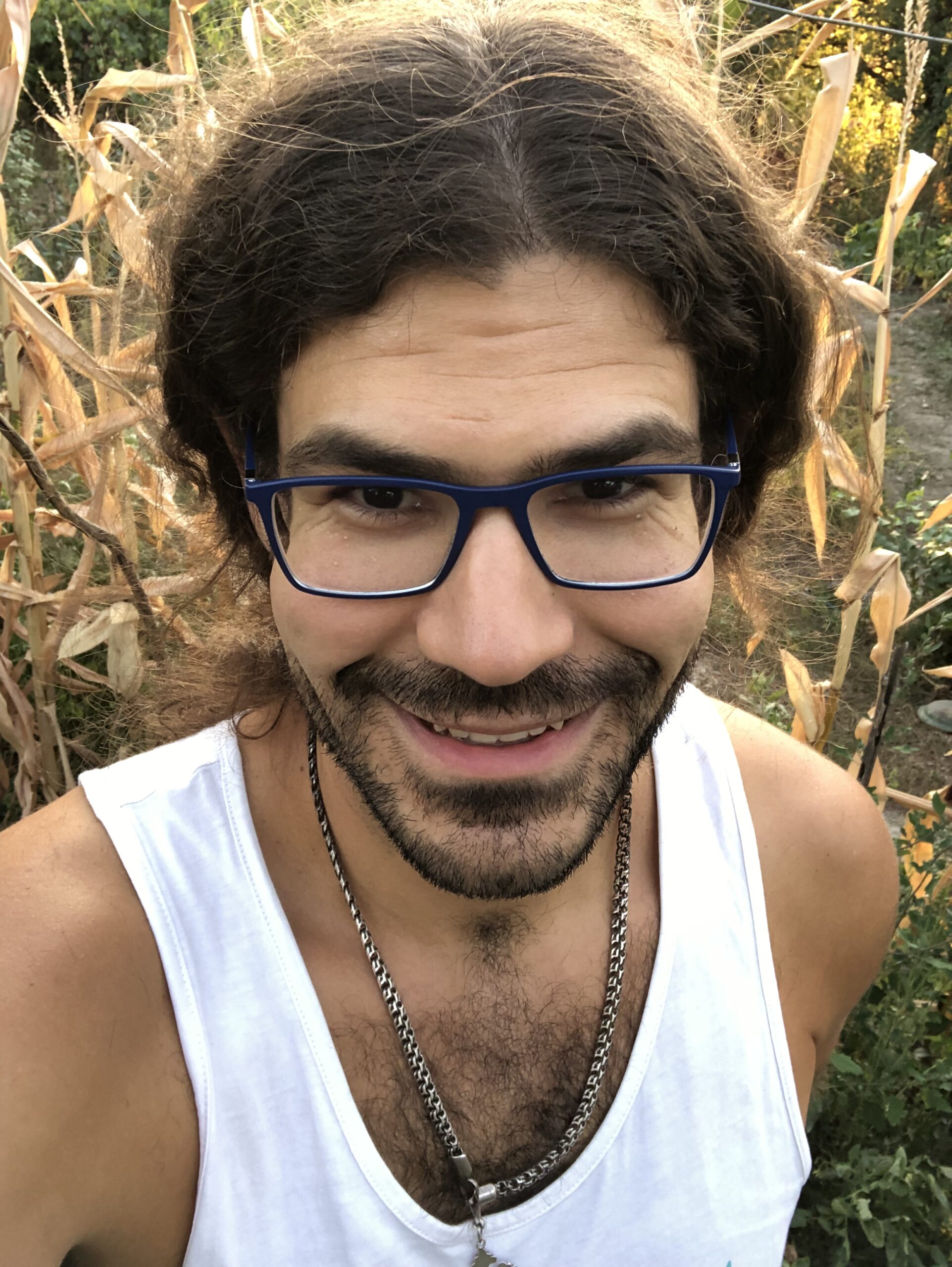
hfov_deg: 44.2
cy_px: 634
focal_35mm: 32
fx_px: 1172
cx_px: 476
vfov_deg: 56.8
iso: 80
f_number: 2.2
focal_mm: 2.87
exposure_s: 1/60
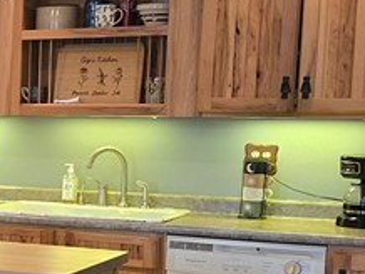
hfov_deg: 15.7
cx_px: -281
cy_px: 234
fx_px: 1140
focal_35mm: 108
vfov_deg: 13.6
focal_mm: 6.3
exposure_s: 1/120
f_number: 1.7
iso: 800
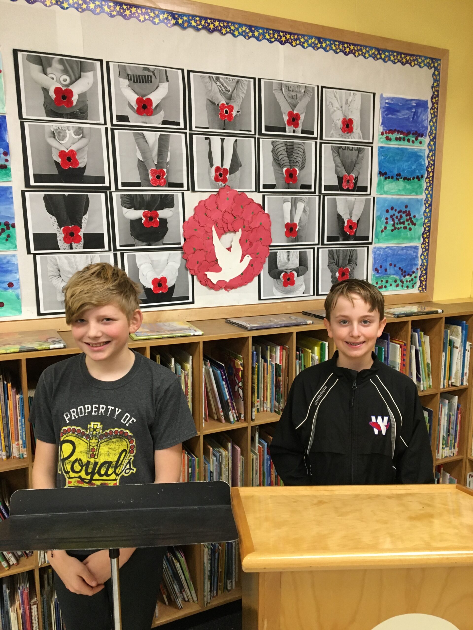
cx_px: 236
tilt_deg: -10.1
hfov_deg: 48.2
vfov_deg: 61.7
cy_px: 315
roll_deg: +0.0
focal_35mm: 29
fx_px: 528
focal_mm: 4.15
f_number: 2.2
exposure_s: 1/30
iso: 125
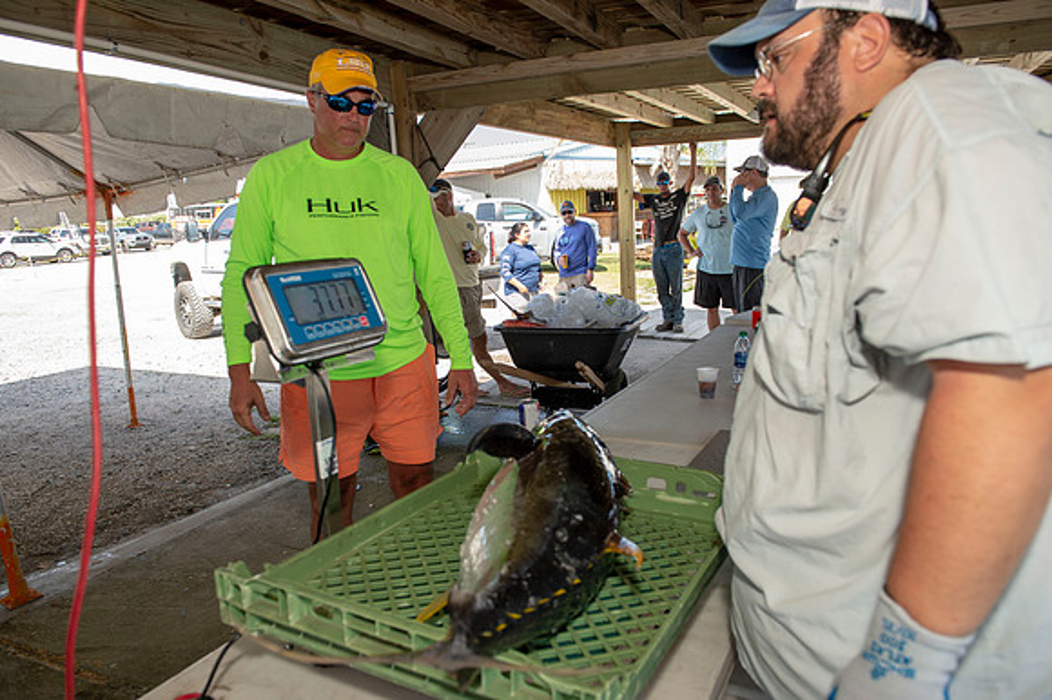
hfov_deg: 67.4
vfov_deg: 47.9
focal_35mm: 27
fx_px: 789
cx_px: 526
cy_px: 350
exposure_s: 1/250
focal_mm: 27
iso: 200
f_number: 5
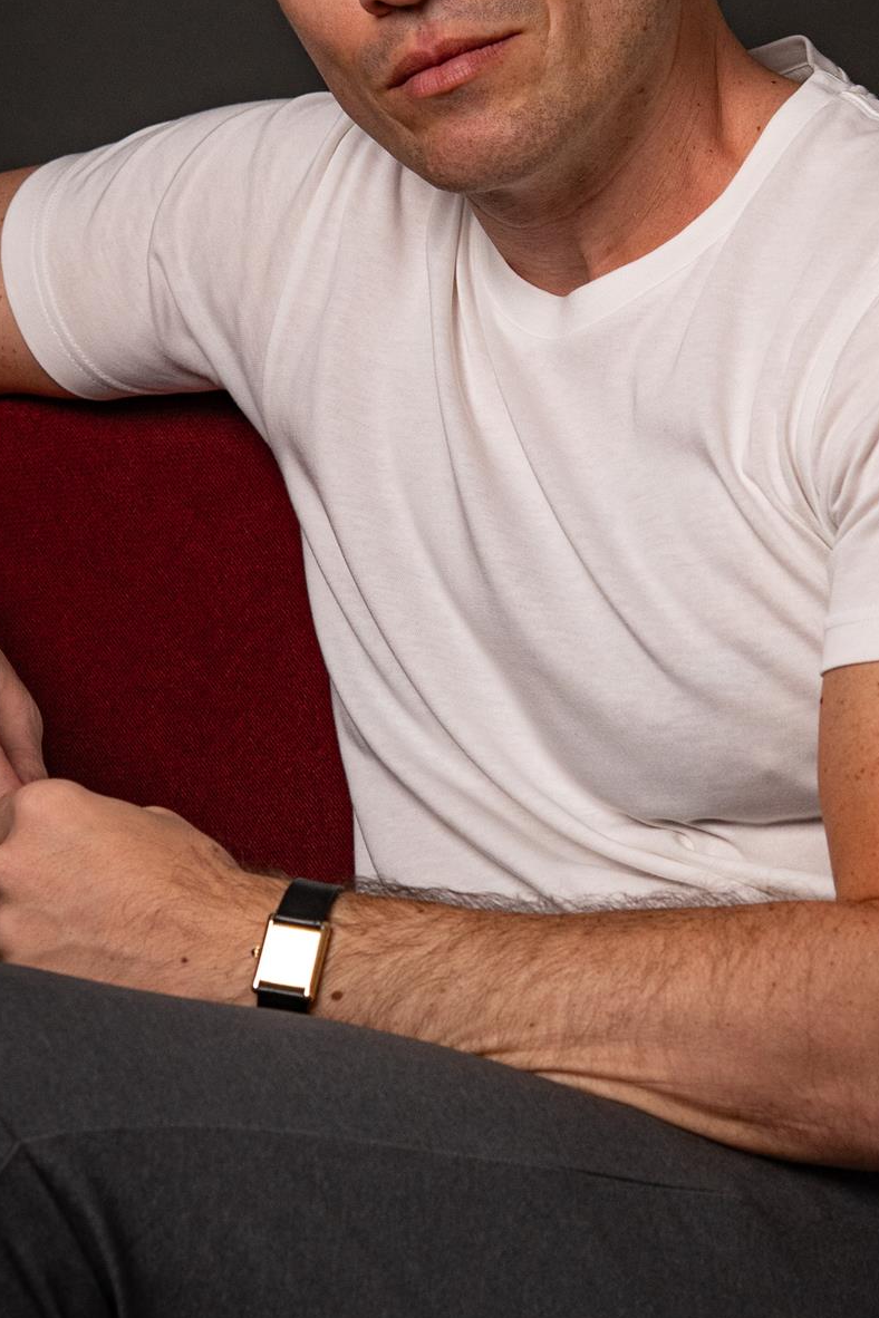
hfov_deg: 6.2
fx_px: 8057
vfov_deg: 9.3
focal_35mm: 220
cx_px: 515
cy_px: 405
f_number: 4.5
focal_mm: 85
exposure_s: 1/125
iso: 640
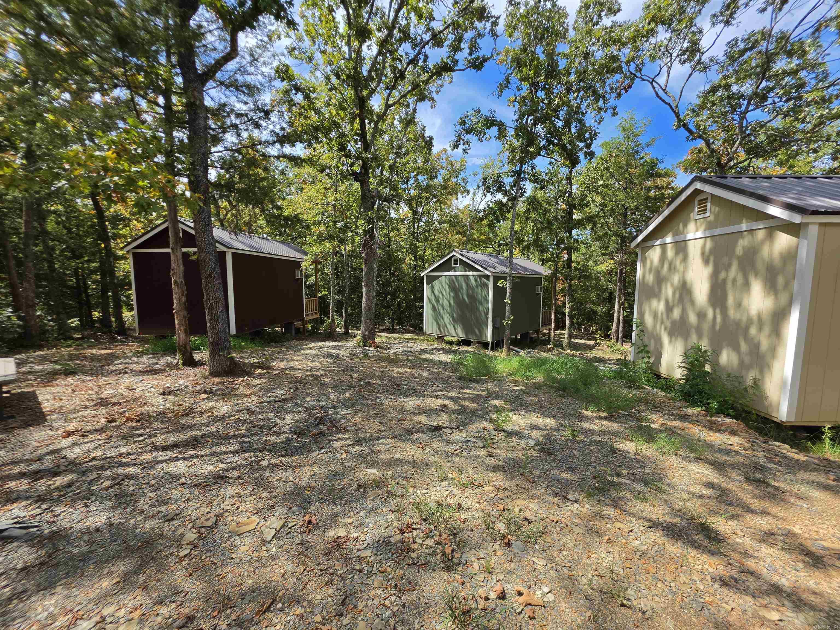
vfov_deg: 89.9
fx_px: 315
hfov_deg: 106.2
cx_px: 420
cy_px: 315
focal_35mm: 13
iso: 32
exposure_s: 1/917
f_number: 1.9
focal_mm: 2.2
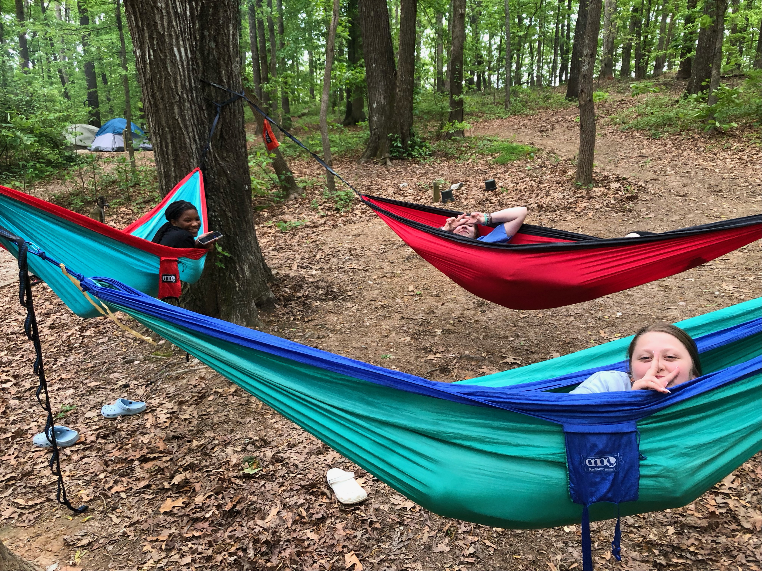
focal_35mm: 28
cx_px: 381
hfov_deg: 63.4
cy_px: 286
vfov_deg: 49.7
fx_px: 616
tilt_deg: -14.1
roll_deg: +0.6
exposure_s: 1/30
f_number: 1.8
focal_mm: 3.99
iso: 25
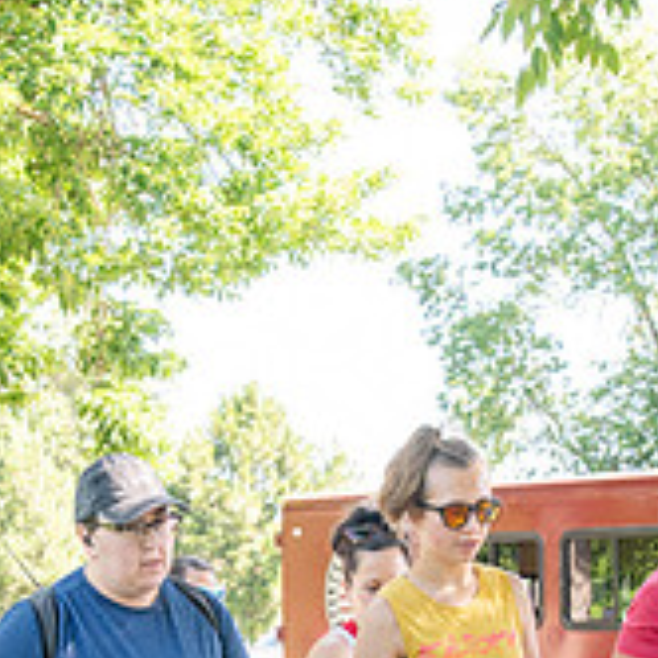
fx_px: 2301
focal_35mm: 107
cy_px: 638
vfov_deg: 16.0
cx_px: 254
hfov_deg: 16.3
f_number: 3.5
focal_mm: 24
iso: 500
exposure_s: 1/400
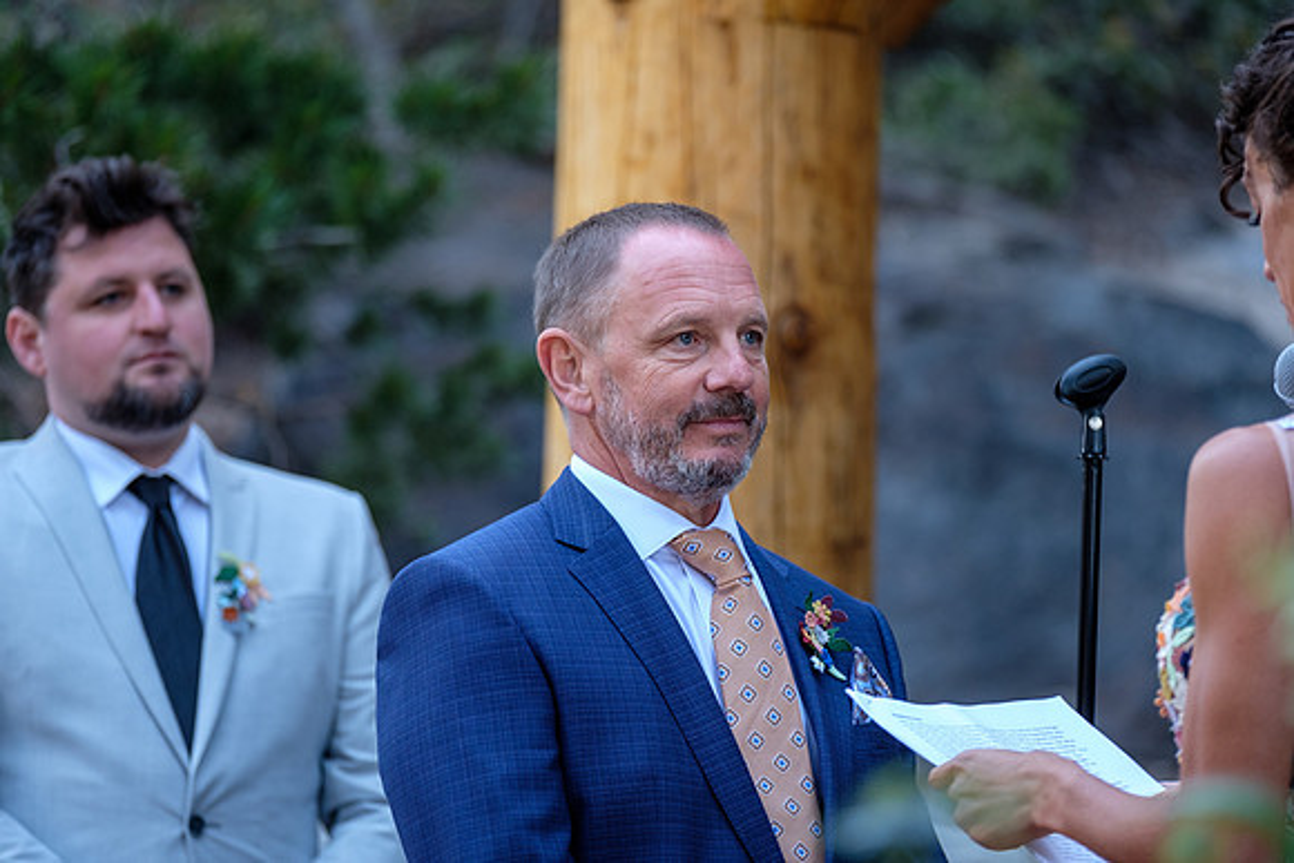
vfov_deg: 7.4
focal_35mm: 186
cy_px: 432
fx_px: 6687
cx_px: 647
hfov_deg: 11.1
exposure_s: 1/110
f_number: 2.8
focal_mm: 124.3
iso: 640
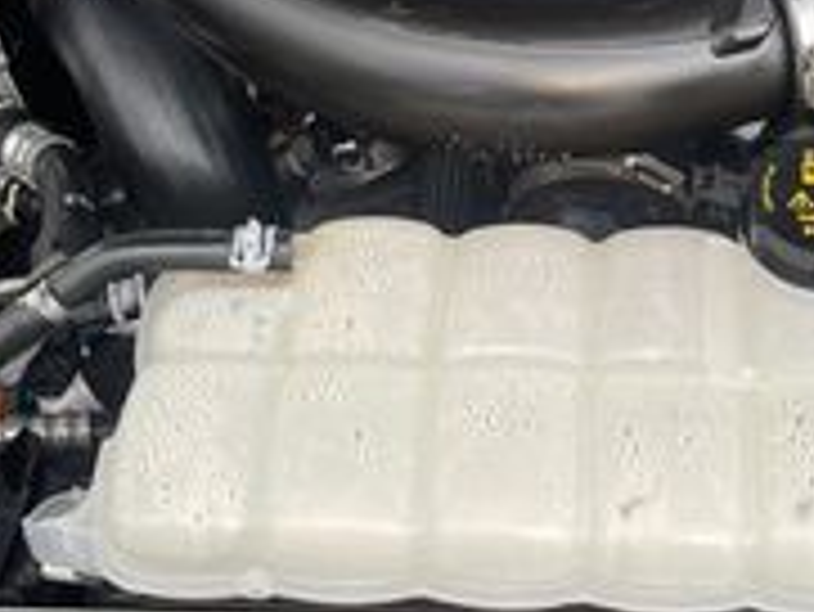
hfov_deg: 21.2
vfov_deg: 15.3
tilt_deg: -42.3
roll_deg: +0.8
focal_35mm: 92
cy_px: -176
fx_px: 2165
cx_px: 535
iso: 50
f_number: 1.6
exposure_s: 1/875
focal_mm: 4.2
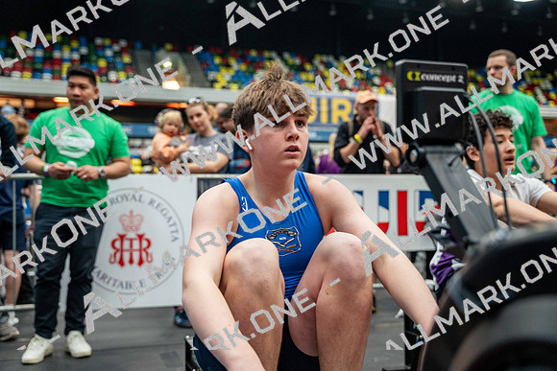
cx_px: 278
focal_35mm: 38
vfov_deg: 35.1
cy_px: 186
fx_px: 588
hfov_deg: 50.7
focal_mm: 38
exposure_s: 1/200
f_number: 2.8
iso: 1250
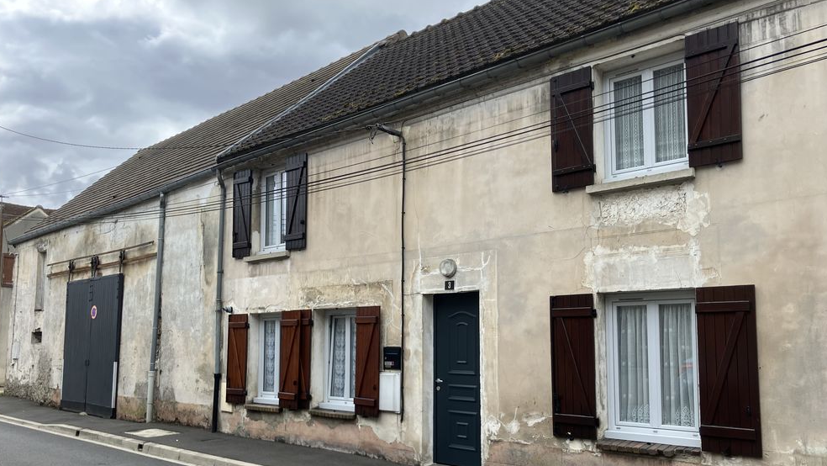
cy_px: 284
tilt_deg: +4.0
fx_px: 680
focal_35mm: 31
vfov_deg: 37.6
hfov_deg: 62.6
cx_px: 409
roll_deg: +0.3
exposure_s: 1/810
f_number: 1.8
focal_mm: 3.99
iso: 32
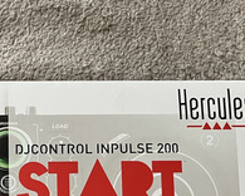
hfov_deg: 23.4
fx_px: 566
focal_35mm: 78
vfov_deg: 18.6
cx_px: -3
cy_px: 239
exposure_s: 1/60
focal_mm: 5.1
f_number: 1.6
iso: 400
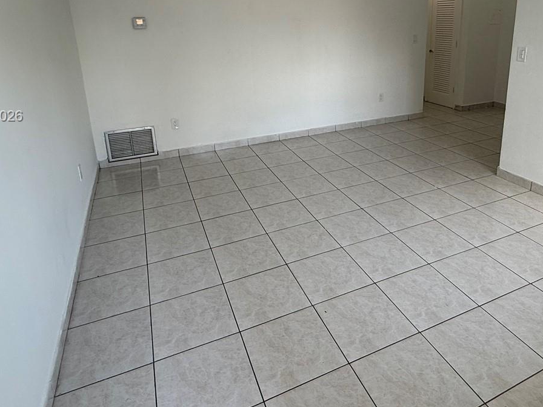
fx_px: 392
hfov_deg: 68.9
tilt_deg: -14.5
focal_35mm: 25
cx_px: 319
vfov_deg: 53.1
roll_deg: +0.8
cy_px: 117
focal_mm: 2.22
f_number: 2.2
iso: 64
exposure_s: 1/120
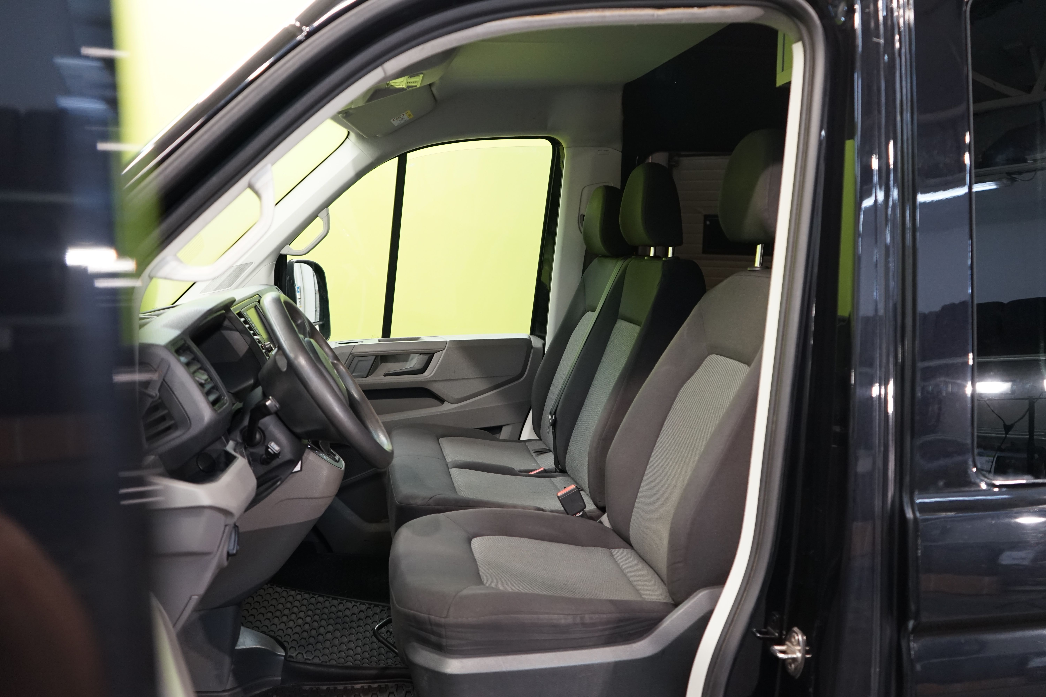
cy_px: 348
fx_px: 843
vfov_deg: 45.0
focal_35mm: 29
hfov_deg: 63.7
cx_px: 523
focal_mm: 29
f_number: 3.5
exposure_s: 1/50
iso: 1250
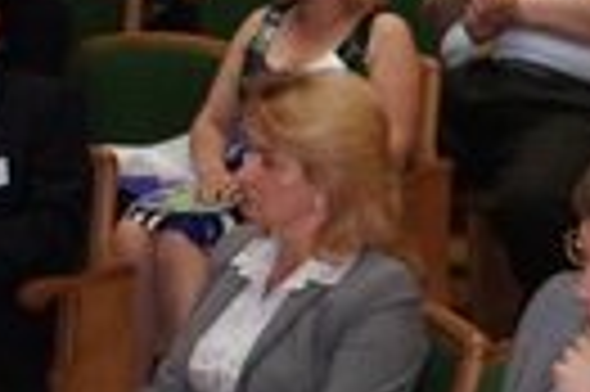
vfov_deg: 5.7
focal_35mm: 239
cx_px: 1126
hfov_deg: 8.3
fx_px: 3912
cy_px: 275
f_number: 5.6
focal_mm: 26
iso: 400
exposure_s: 1/60
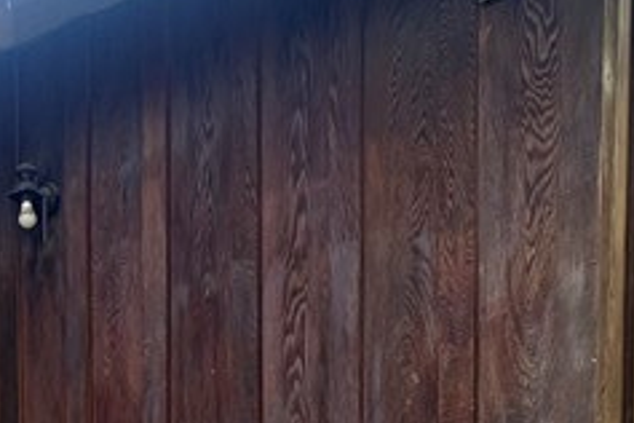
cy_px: 616
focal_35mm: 63
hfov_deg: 29.4
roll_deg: -0.9
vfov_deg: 19.2
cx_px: -24
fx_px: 1109
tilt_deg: -0.8
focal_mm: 2.22
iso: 80
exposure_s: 1/99
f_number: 2.2
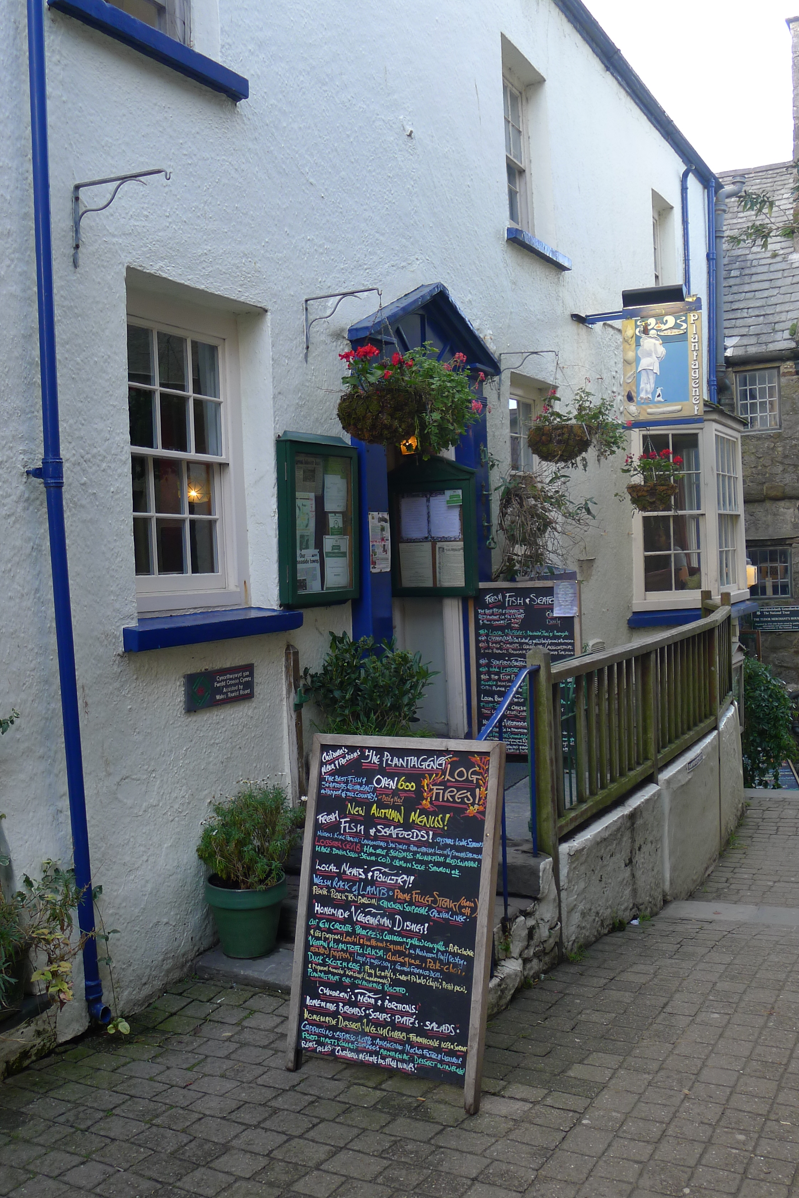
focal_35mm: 34
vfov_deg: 55.8
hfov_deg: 38.9
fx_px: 1131
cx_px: 440
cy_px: 619
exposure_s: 1/125
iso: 80
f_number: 2.2
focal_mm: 6.4
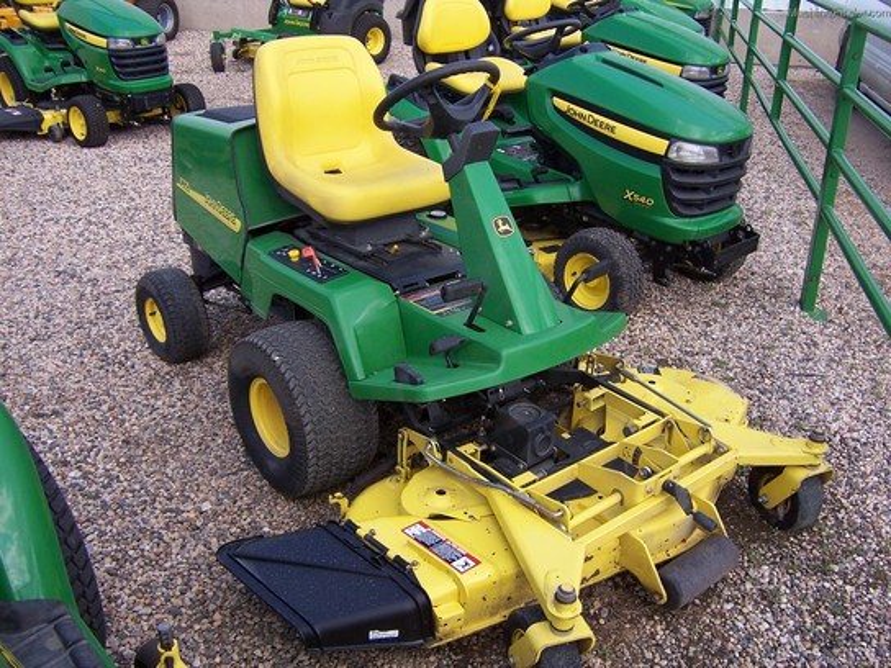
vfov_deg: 42.9
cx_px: 446
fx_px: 849
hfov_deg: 55.4
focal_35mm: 33
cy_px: 334
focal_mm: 5.5
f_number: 3.4
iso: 80
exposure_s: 1/350
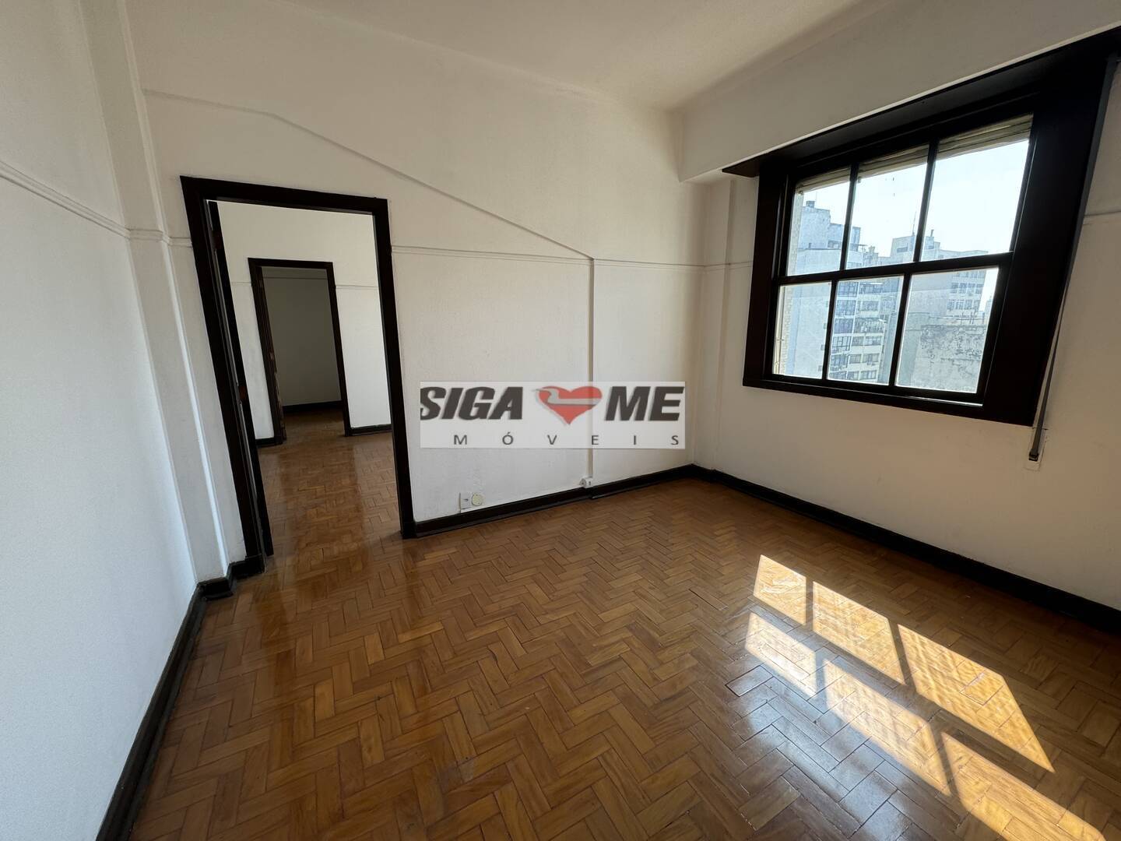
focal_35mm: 14
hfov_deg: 102.1
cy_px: 420
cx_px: 560
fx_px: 453
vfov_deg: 85.7
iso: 40
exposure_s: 1/137
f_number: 2.2
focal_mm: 2.22
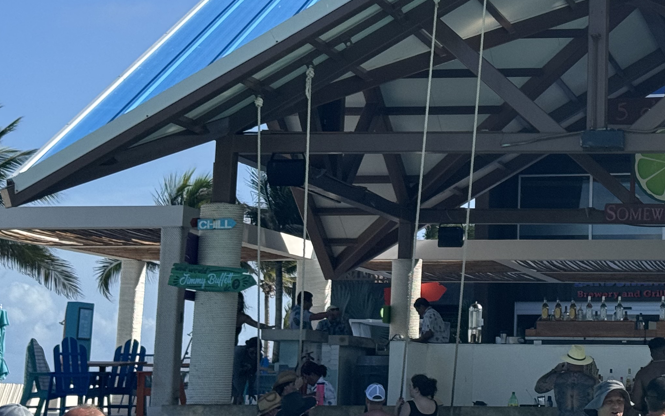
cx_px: 645
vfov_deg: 13.0
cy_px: 67
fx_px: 1812
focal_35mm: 100
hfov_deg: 20.2
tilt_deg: +8.4
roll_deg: -1.0
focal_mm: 6.76
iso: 64
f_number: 1.78
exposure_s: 1/3425
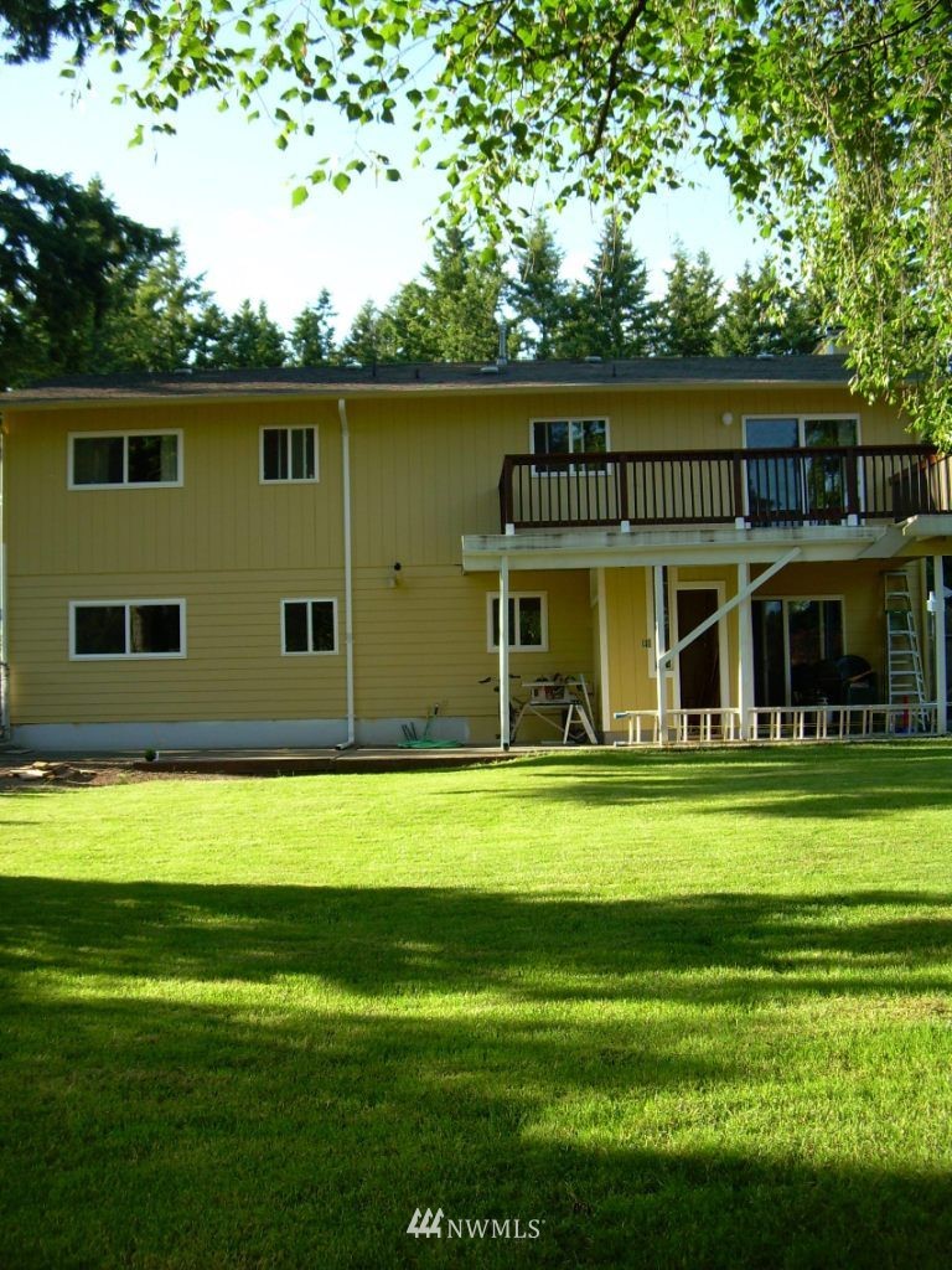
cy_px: 635
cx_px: 476
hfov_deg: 37.7
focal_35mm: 38
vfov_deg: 49.0
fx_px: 1393
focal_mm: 6.3
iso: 50
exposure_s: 1/193
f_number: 2.8
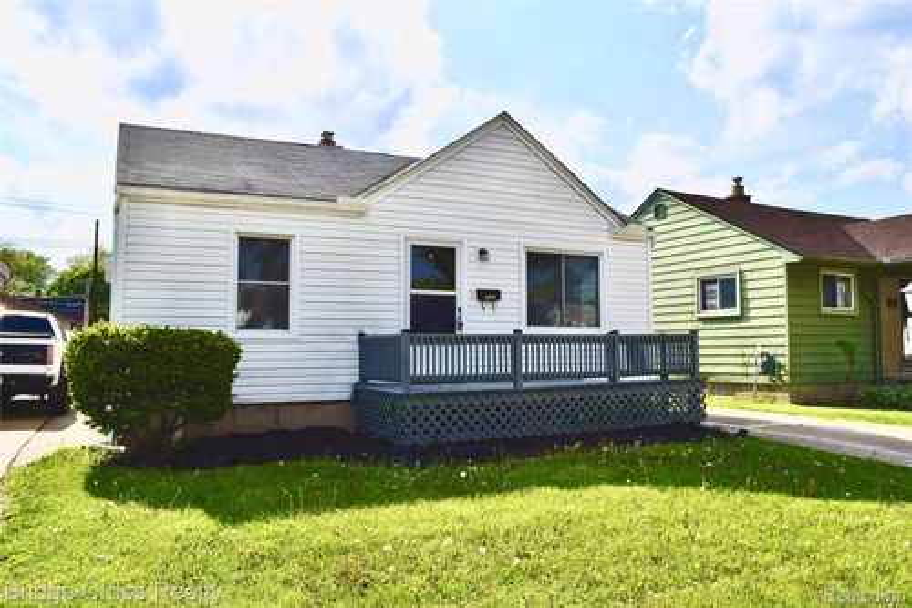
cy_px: 304
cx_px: 456
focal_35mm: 27
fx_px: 684
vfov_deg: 47.9
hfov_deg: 67.4
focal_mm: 18
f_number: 11
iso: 250
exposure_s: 1/500
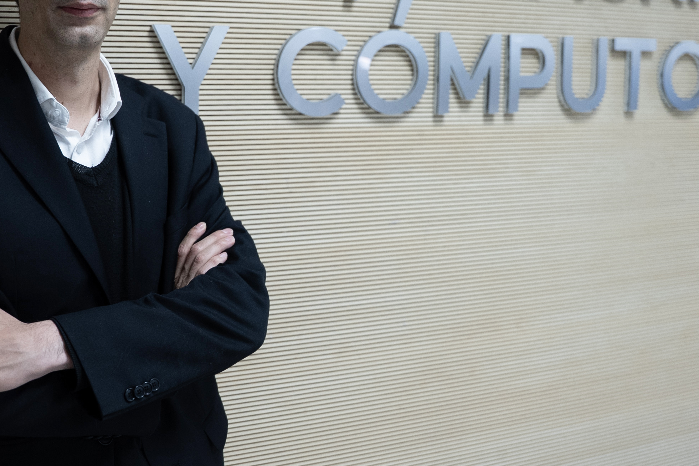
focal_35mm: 51
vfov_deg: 26.3
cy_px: 147
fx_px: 990
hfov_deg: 38.9
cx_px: 331
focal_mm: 24
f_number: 2.8
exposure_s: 1/100
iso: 800
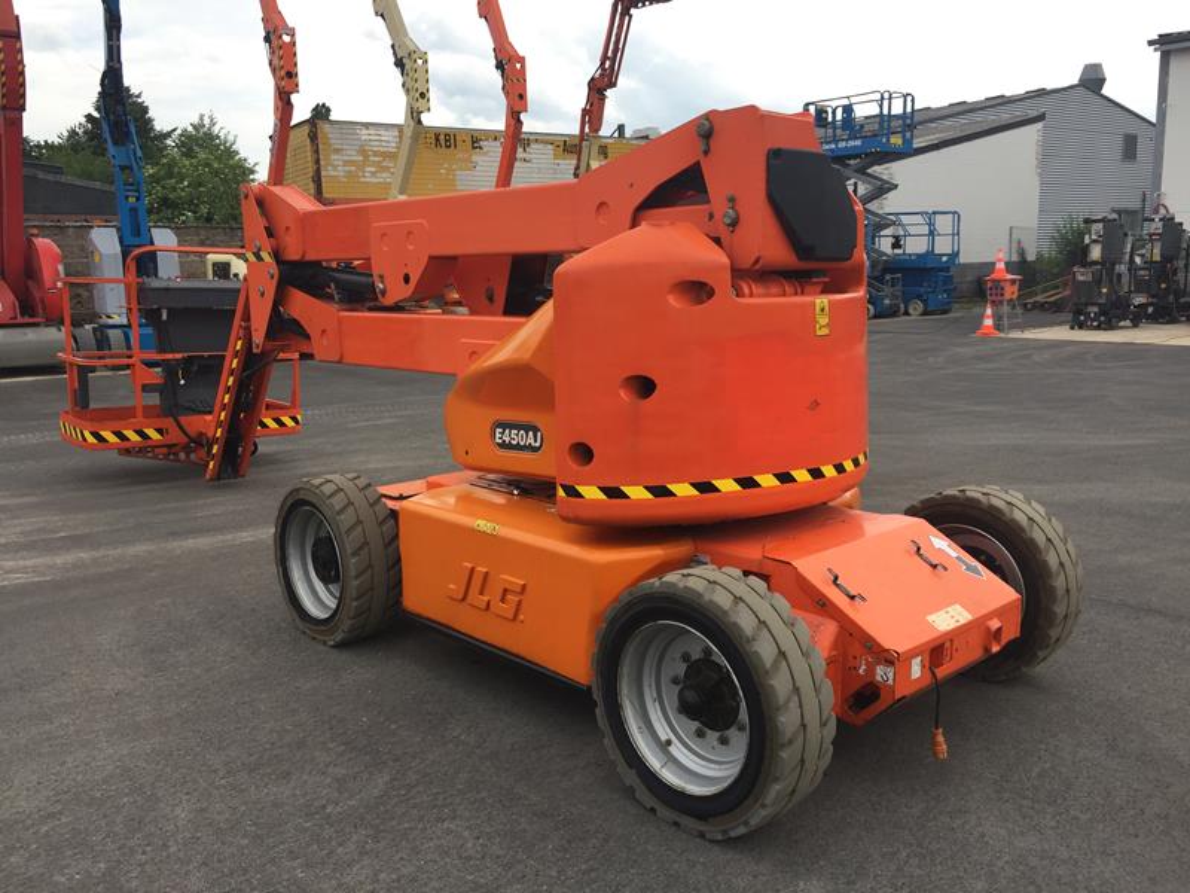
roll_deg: +0.8
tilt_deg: -10.2
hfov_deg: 61.7
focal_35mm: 29
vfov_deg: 48.2
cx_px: 595
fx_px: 997
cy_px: 446
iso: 32
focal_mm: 4.15
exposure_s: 1/494
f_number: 2.2
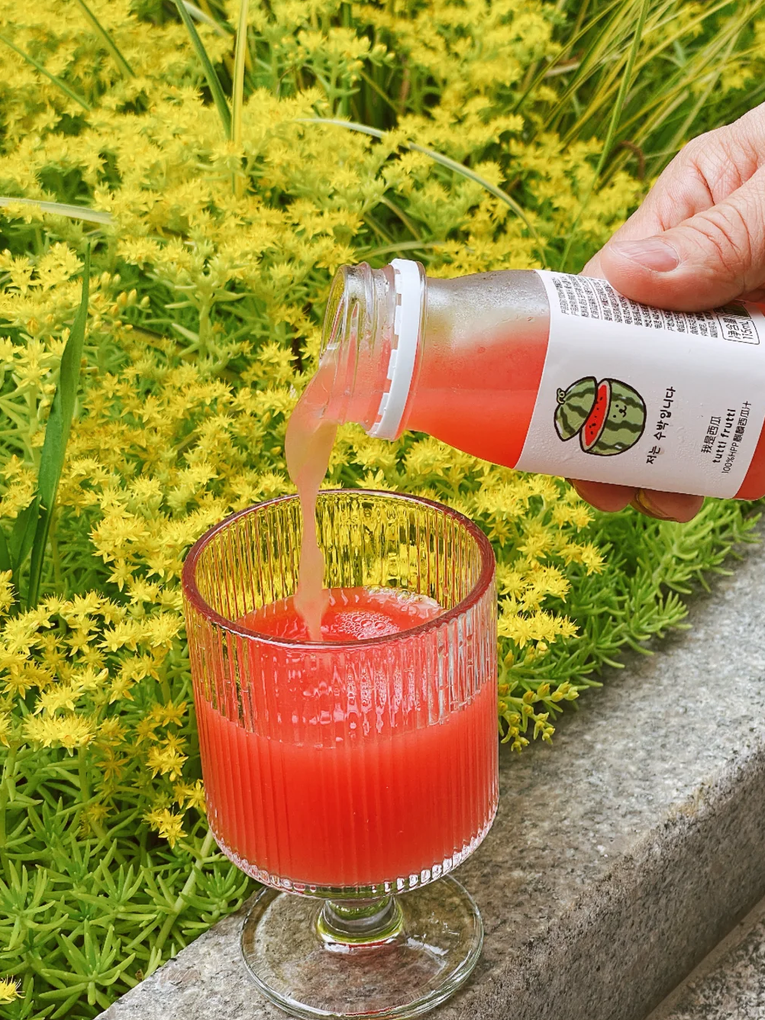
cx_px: 411
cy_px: 500
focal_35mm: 69
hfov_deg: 21.3
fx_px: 2033
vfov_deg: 28.2
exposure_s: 1/280
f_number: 2.2
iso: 20
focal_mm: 7.5
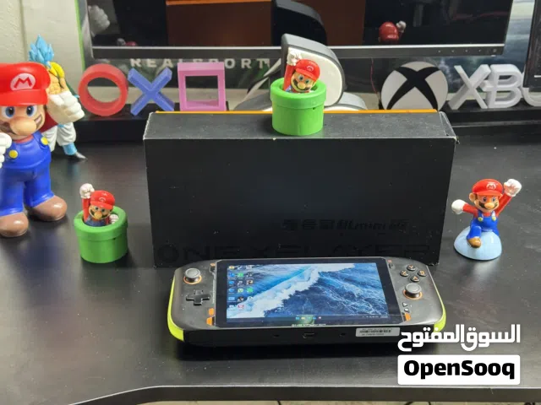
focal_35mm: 48
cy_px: 202
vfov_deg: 30.3
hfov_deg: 39.7
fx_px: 750
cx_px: 270
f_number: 1.78
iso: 320
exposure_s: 1/33
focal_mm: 6.76
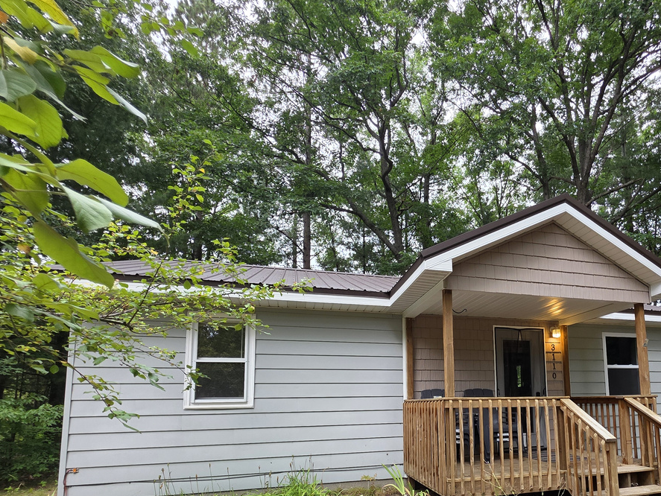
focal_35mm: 20
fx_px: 382
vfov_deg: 62.9
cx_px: 429
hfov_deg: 79.6
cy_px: 360
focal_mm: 2.2
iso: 80
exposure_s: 1/359
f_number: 1.9
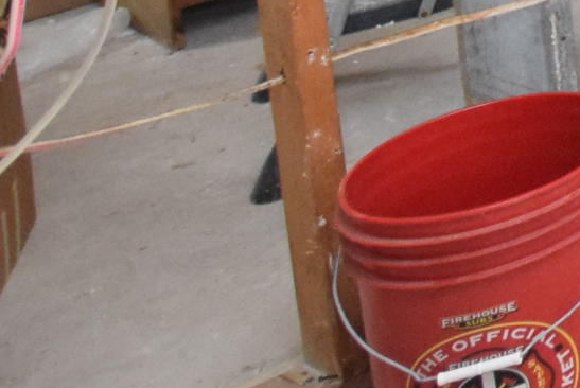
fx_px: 1322
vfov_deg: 13.4
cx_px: 1467
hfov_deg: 14.1
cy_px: -472
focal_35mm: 82
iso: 3200
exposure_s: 1/60
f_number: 3.5
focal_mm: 10
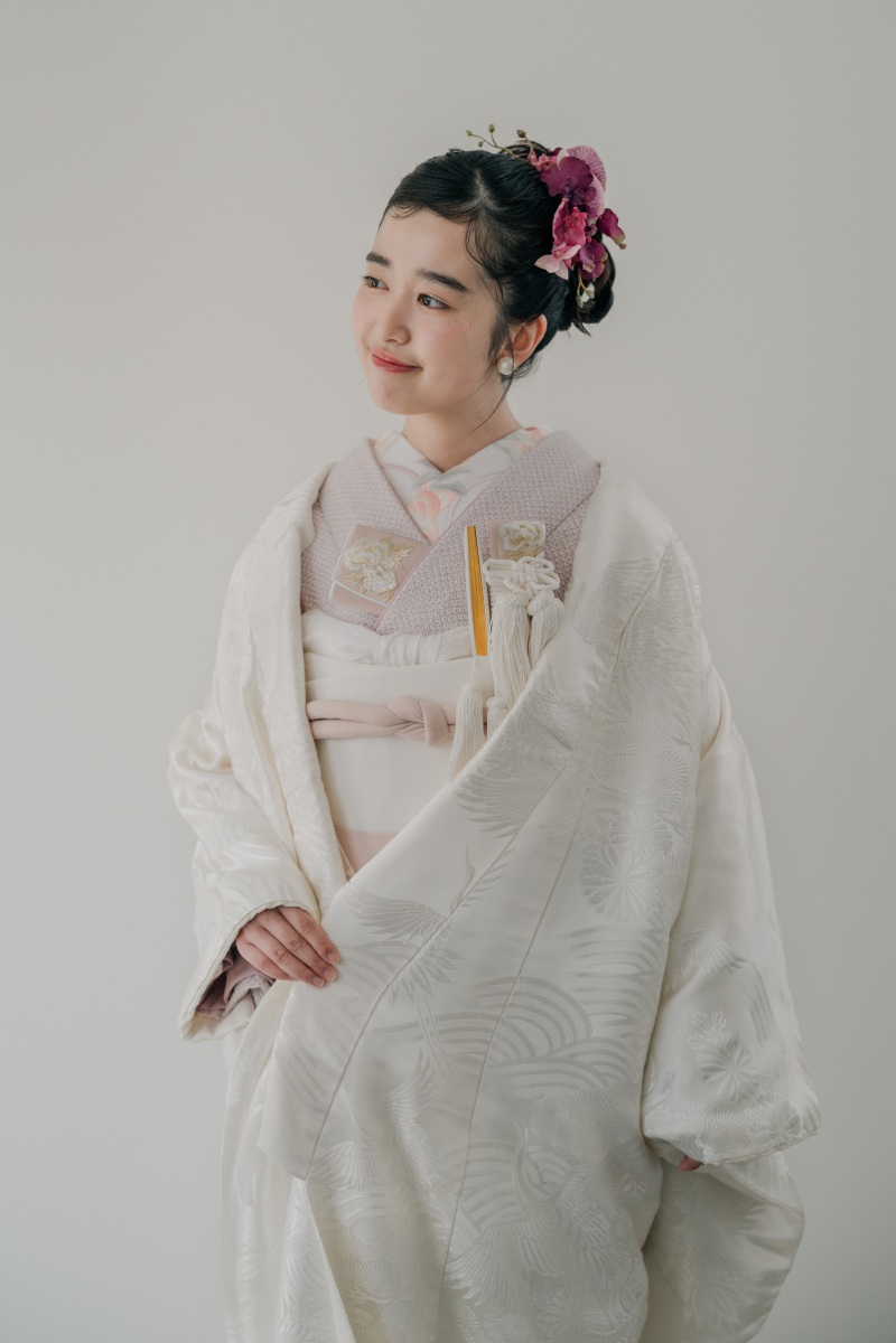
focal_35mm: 48
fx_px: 1792
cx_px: 448
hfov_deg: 28.1
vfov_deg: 41.1
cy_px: 672
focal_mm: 48
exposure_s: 1/250
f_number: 2
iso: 200
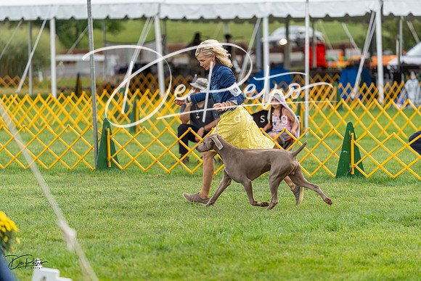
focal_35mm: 200
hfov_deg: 10.3
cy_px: 140
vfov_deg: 6.9
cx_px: 210
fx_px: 2339
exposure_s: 1/1000
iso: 1000
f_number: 3.2
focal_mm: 200
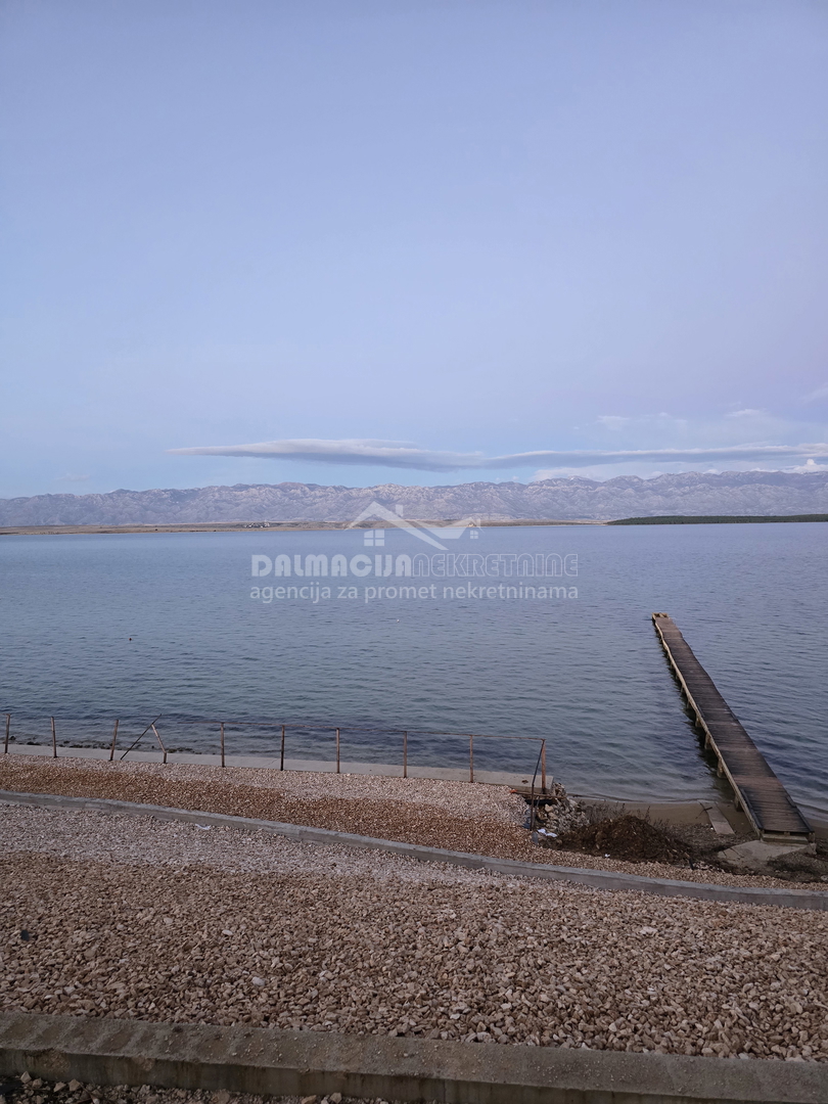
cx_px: 414
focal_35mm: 23
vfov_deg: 73.9
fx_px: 734
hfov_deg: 58.9
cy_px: 552
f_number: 1.7
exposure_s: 1/100
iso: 640
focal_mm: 6.3
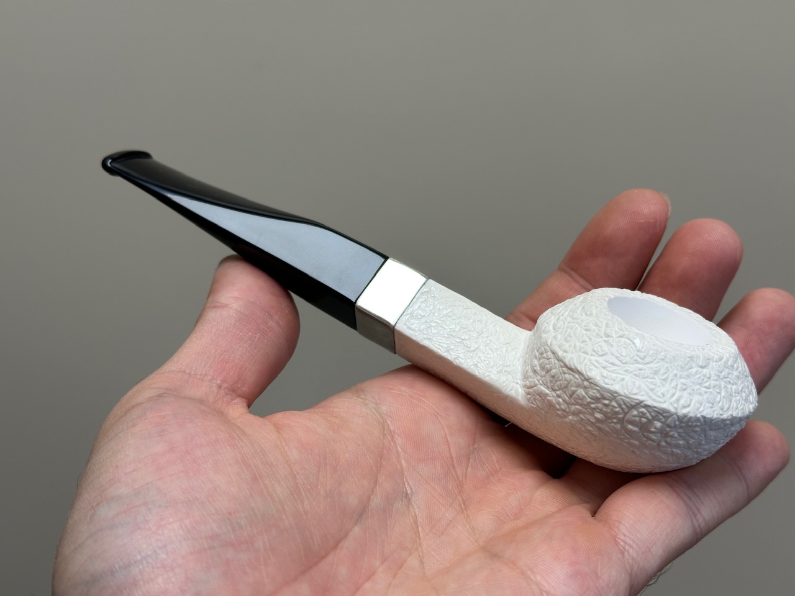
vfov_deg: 30.3
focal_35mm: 48
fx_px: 1102
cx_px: 398
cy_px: 298
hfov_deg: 39.7
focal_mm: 6.86
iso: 50
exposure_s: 1/100
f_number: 1.78
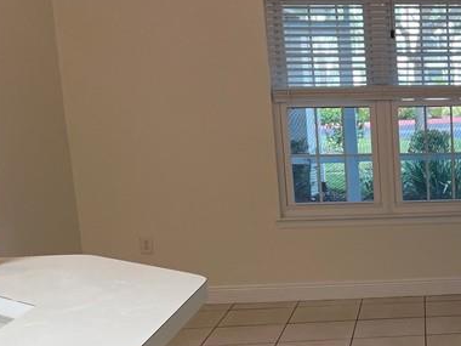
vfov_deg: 20.8
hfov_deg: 25.4
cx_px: 529
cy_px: 279
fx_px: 932
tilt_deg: -13.2
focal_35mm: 70
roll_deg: +1.3
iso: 64
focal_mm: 4.2
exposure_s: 1/60
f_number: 1.6
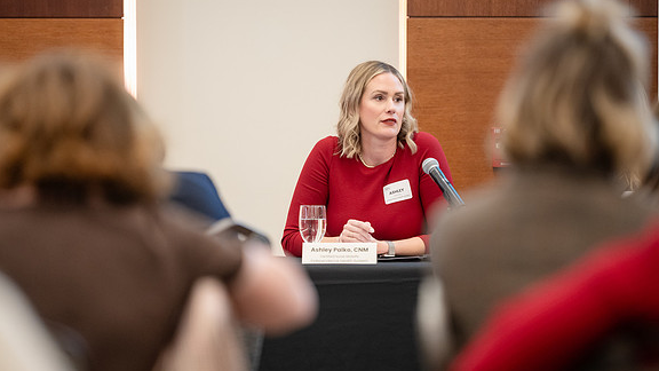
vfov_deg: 5.6
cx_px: 331
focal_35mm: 217
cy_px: 206
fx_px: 3792
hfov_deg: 9.9
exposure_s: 1/160
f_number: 2.8
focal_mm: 200
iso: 3200
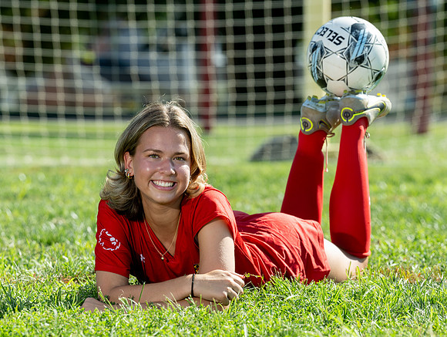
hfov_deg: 8.2
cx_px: 198
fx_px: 3104
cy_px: 187
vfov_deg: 6.2
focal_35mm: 240
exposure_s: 1/320
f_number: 5
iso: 100
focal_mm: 160
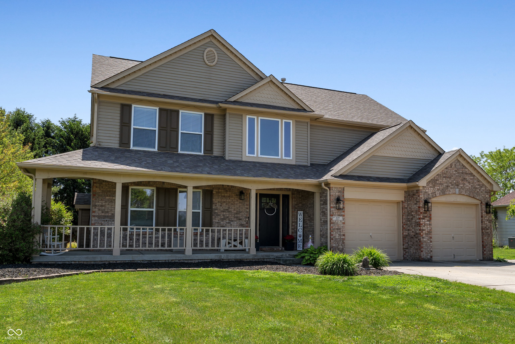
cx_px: 258
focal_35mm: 28
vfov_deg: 46.4
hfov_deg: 65.5
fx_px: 401
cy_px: 172
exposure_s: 1/250
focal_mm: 18.8
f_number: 5.6
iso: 100
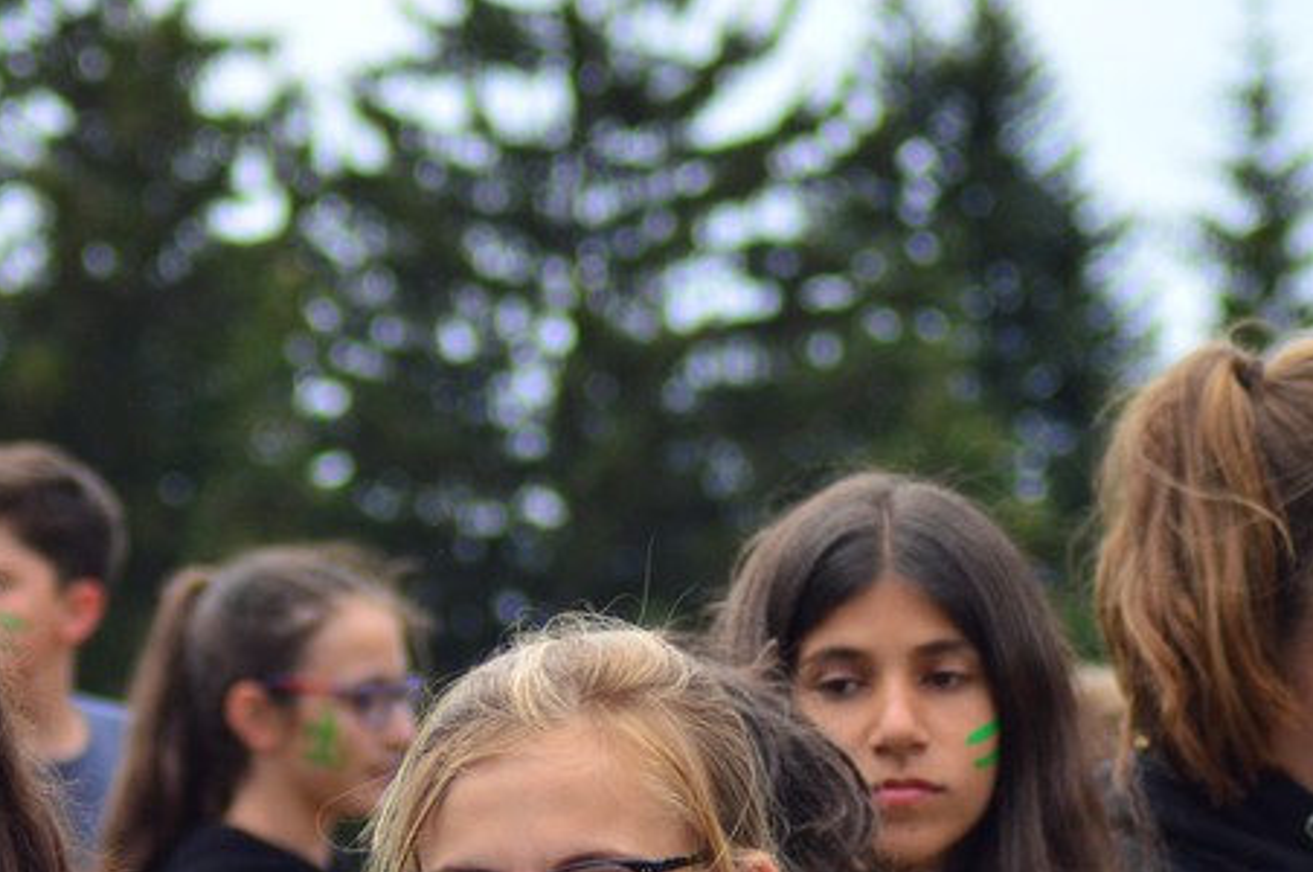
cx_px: 546
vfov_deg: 5.7
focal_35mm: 238
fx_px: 8668
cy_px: 911
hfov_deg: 8.7
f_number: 4
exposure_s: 1/1600
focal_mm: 70
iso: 400
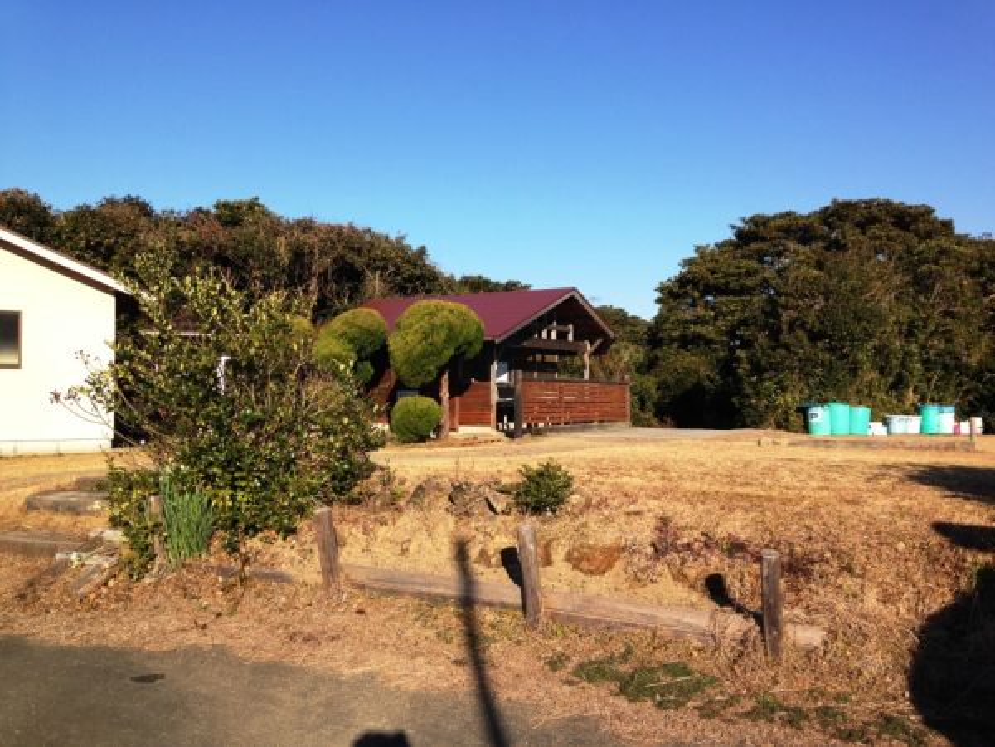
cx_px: 498
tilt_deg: -2.1
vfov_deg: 42.9
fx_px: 949
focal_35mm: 33
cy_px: 374
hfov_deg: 55.4
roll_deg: +0.1
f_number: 2.4
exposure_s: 1/1261
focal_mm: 4.12
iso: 50
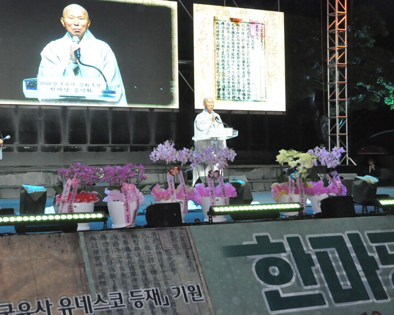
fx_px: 672
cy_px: 157
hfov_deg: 32.6
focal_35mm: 58
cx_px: 158
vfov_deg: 26.4
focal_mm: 31
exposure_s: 1/160
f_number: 6.3
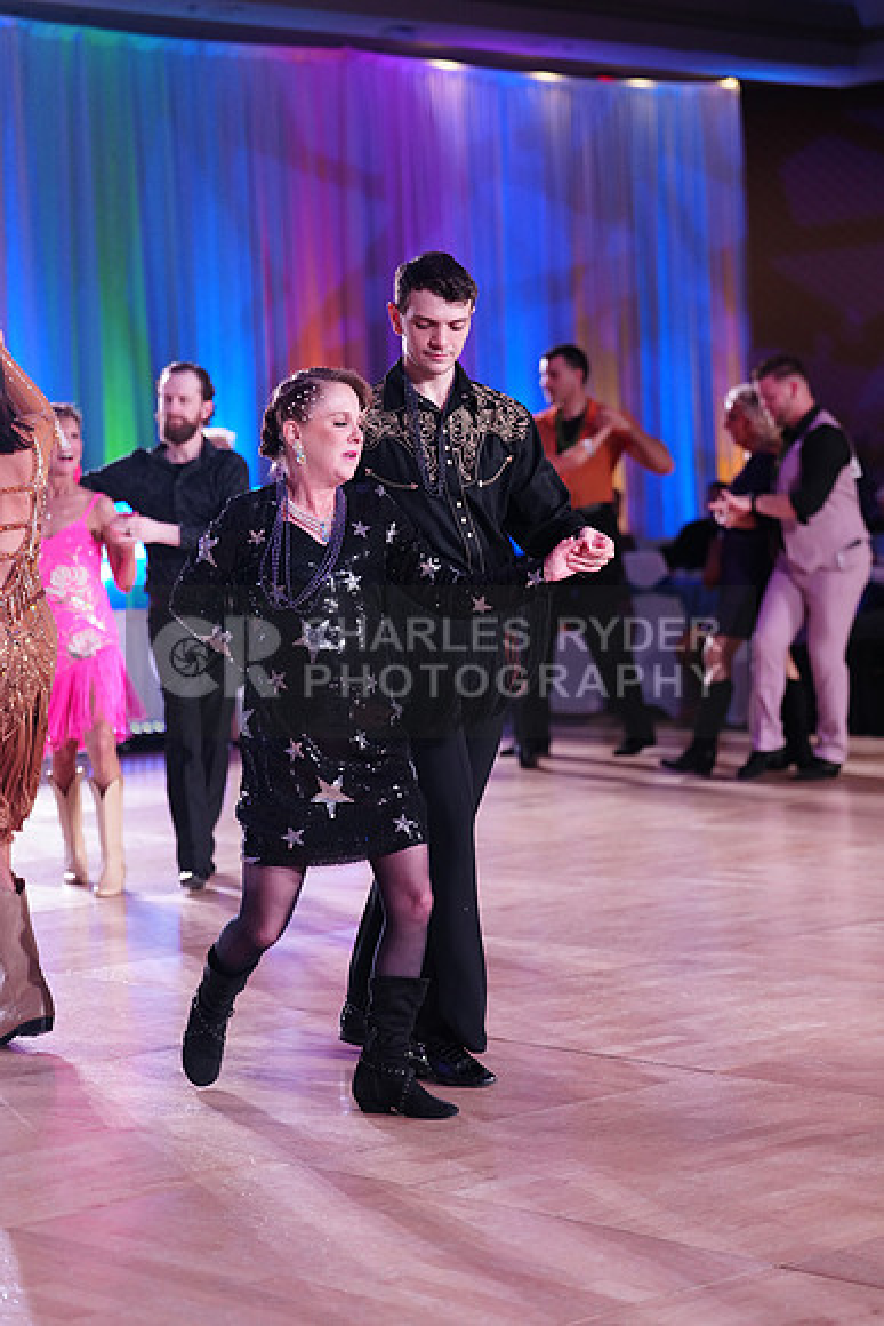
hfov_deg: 17.1
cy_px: 663
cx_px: 442
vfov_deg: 25.4
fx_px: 2945
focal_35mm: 80
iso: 2000
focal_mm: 80
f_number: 2.8
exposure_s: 1/500
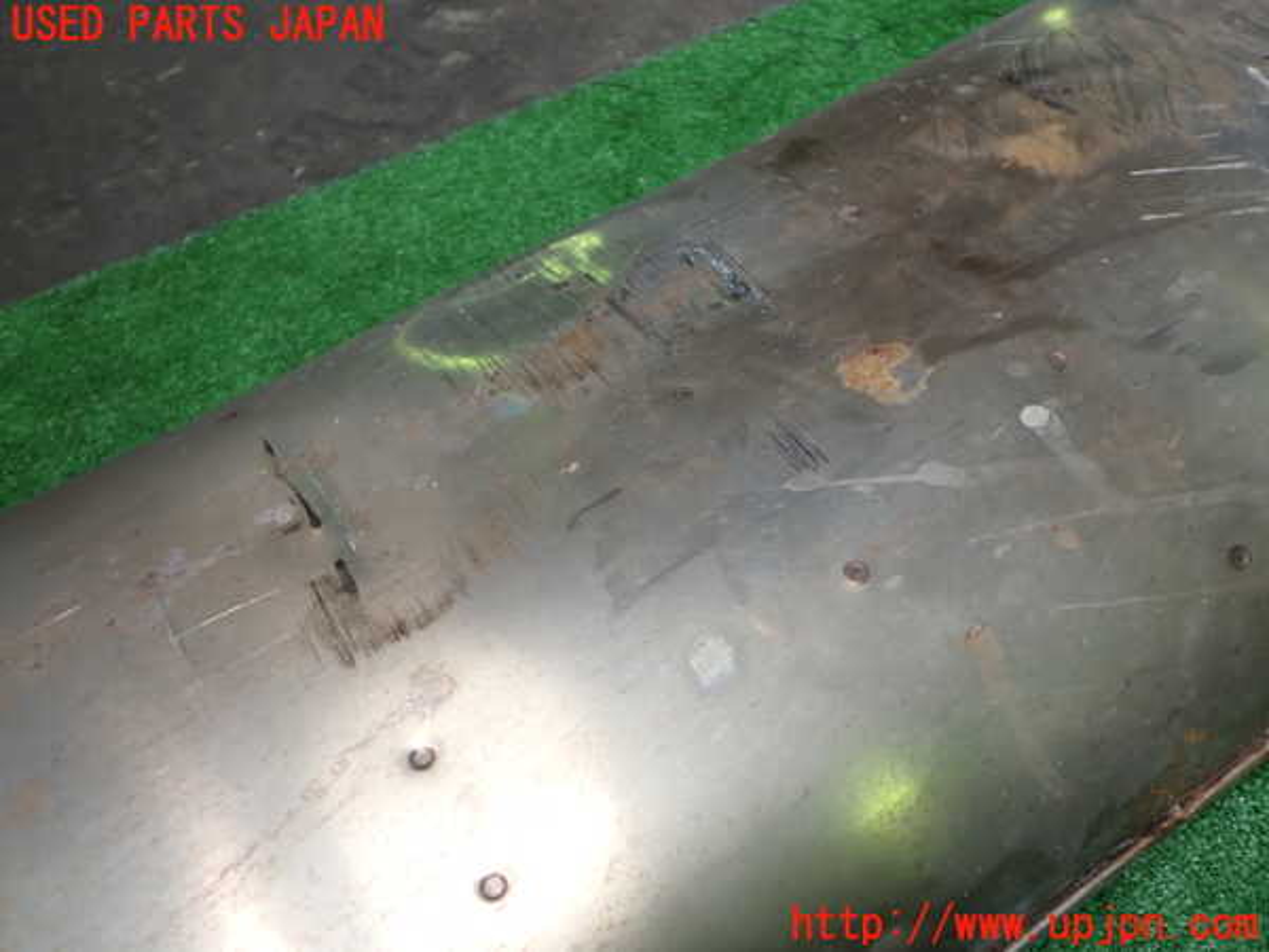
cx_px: 634
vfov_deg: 46.8
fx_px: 1100
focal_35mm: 30
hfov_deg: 60.0
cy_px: 476
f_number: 2.3
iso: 100
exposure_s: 1/60
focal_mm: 5.4
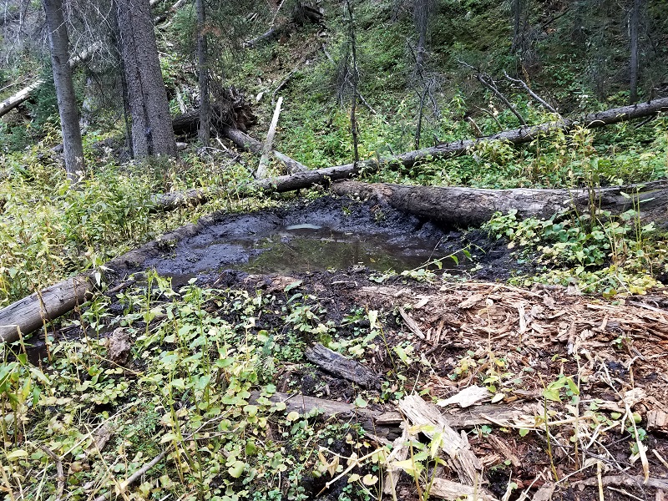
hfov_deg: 67.3
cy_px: 250
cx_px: 334
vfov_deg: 53.1
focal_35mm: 26
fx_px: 502
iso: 64
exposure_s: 1/60
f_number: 1.7
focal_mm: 4.2
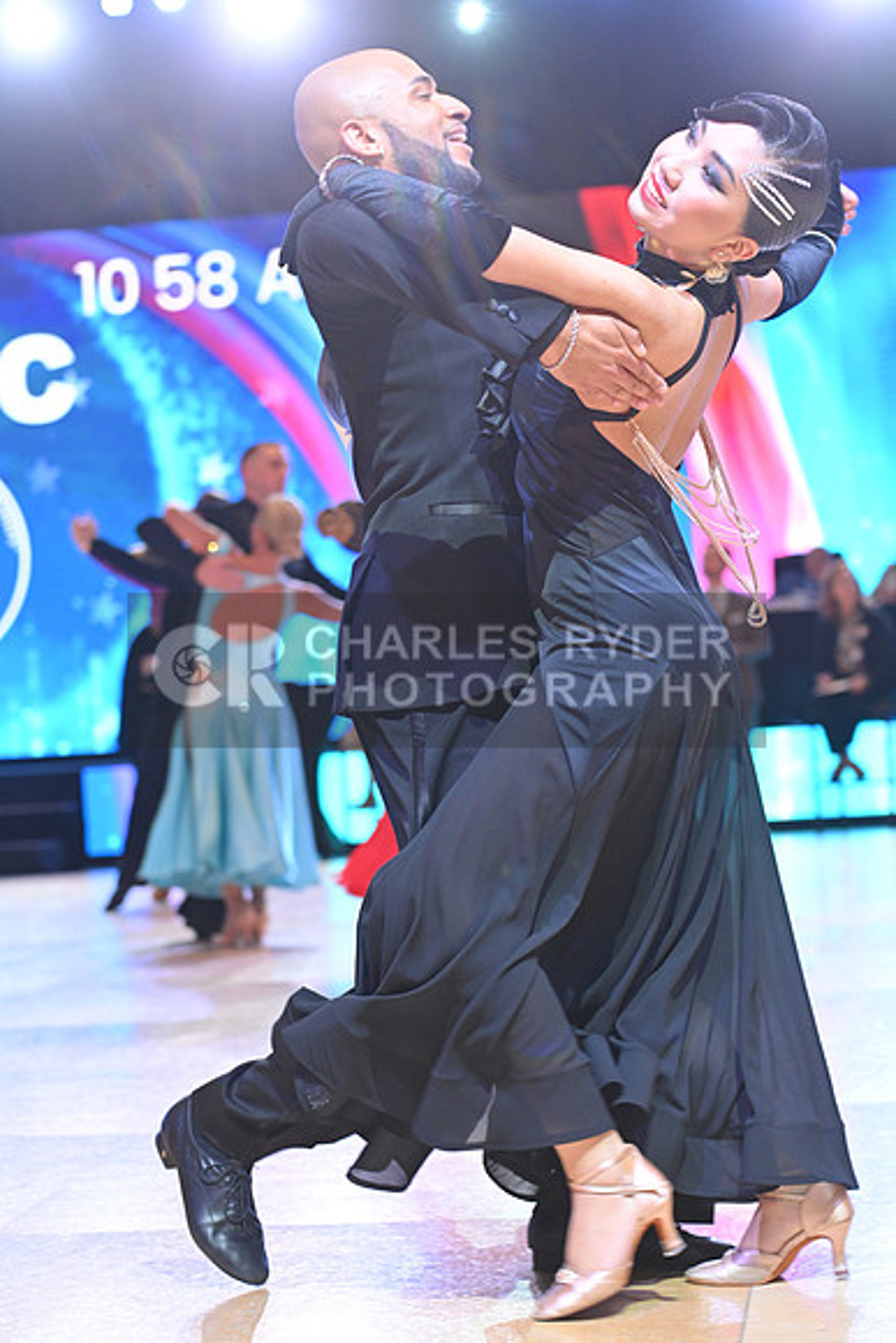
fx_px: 3059
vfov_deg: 24.8
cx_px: 448
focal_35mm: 82
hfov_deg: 16.7
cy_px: 672
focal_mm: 82
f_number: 4
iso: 2000
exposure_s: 1/200
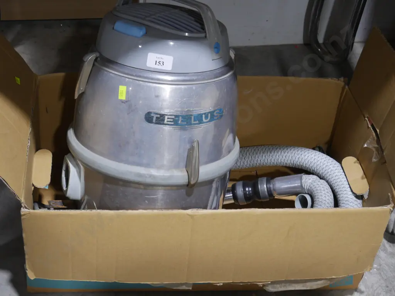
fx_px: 707
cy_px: 148
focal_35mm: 62
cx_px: 198
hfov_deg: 31.2
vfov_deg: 23.7
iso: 800
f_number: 5.4
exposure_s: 1/80
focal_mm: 31
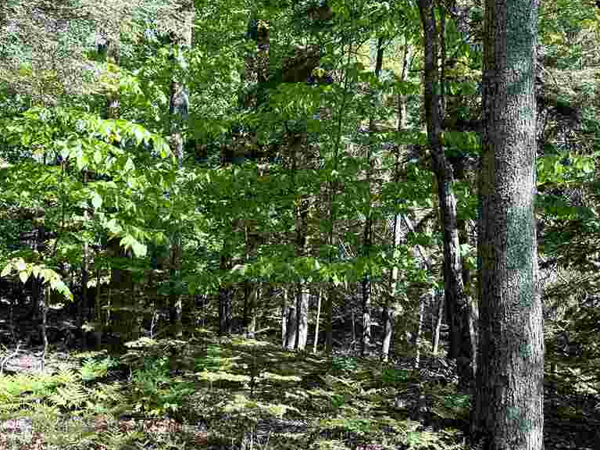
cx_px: 220
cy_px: 232
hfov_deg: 46.3
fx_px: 693
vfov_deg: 36.0
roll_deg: -2.7
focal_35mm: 40
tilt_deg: +4.0
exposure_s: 1/435
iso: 80
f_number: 1.78
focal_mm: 6.86
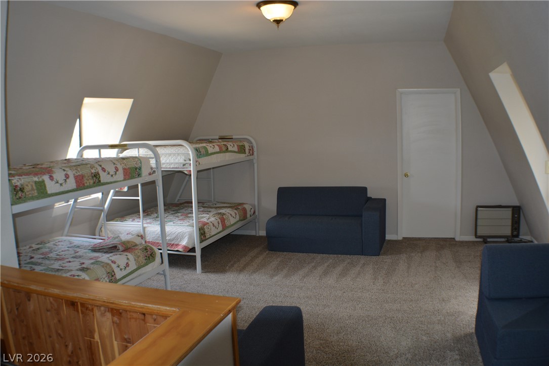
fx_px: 686
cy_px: 183
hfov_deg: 43.6
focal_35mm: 45
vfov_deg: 29.9
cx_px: 274
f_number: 4.5
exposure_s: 1/100
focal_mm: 30
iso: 400
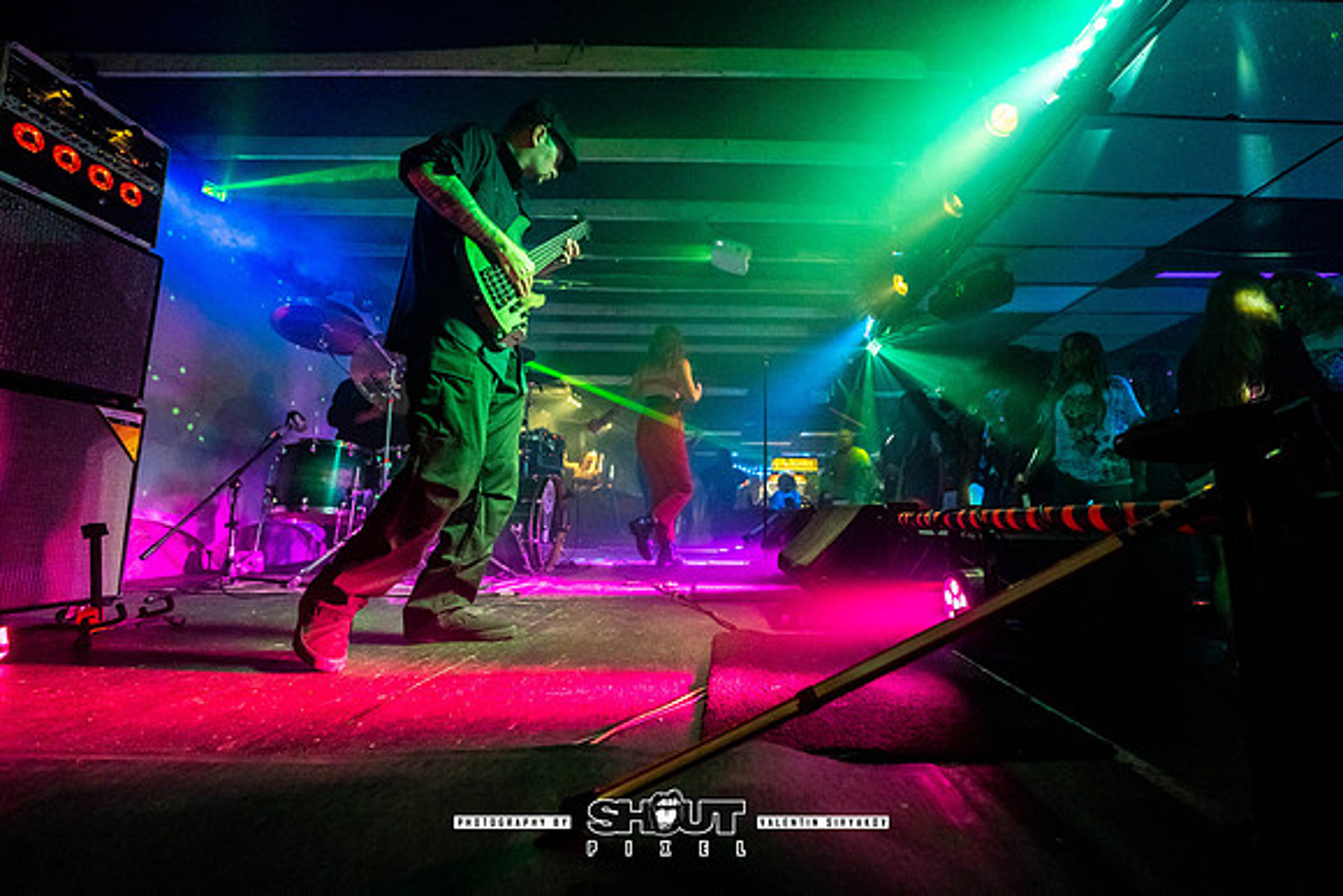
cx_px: 733
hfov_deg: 96.7
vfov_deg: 74.0
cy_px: 431
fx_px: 594
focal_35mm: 16
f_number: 2.8
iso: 3200
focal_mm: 14.6
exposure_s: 1/250
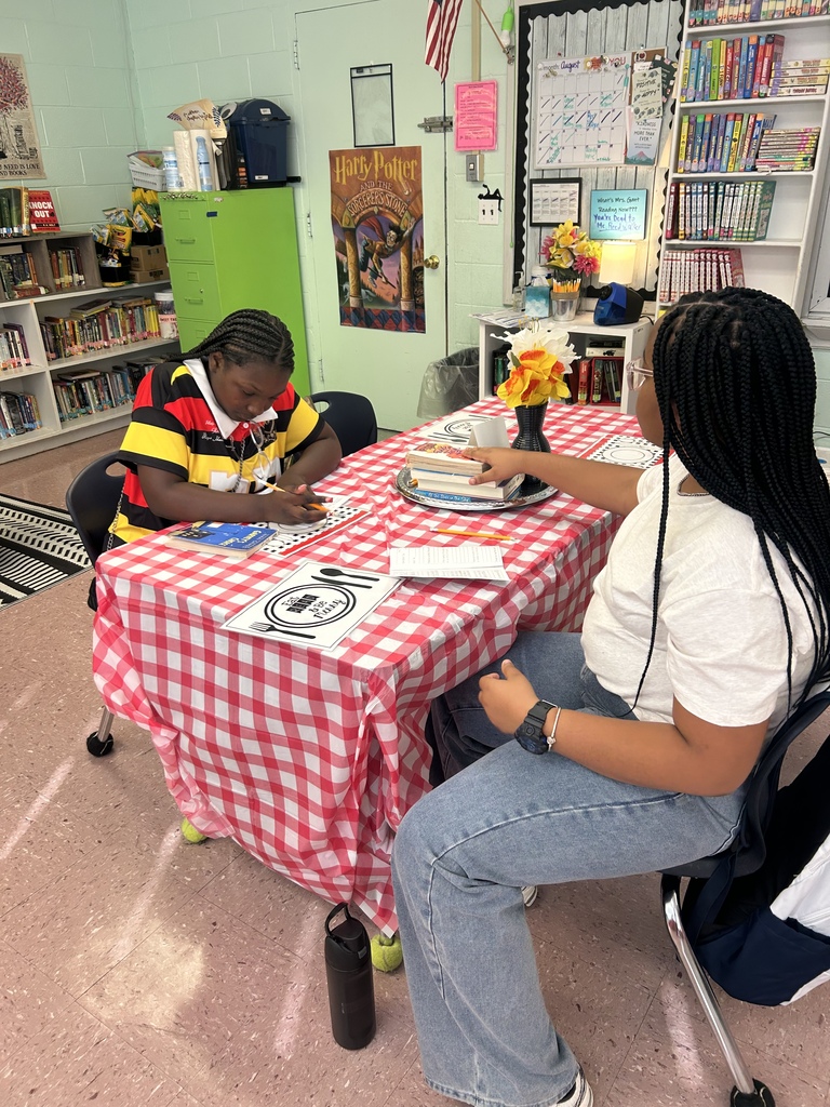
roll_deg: +2.0
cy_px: 554
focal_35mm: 26
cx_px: 415
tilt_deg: -24.8
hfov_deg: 53.1
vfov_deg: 67.3
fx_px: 831
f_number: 1.5
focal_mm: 5.7
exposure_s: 1/120
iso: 64
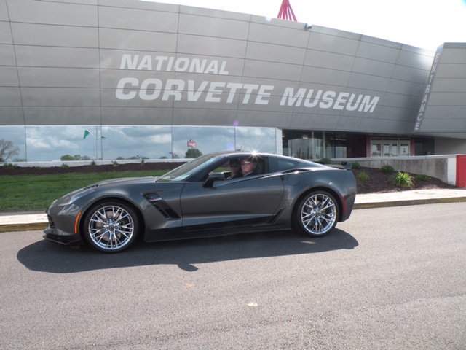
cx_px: 233
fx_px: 363
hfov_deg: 65.3
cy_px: 175
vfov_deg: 51.4
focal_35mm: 27
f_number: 5.6
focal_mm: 4.7
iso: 64
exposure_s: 1/123
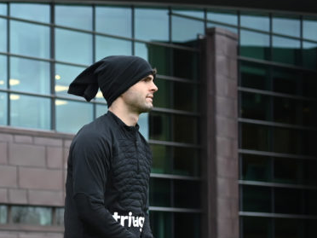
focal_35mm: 106
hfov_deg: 17.6
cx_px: -72
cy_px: 251
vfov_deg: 13.7
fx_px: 971
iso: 400
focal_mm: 40
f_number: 4
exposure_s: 1/640
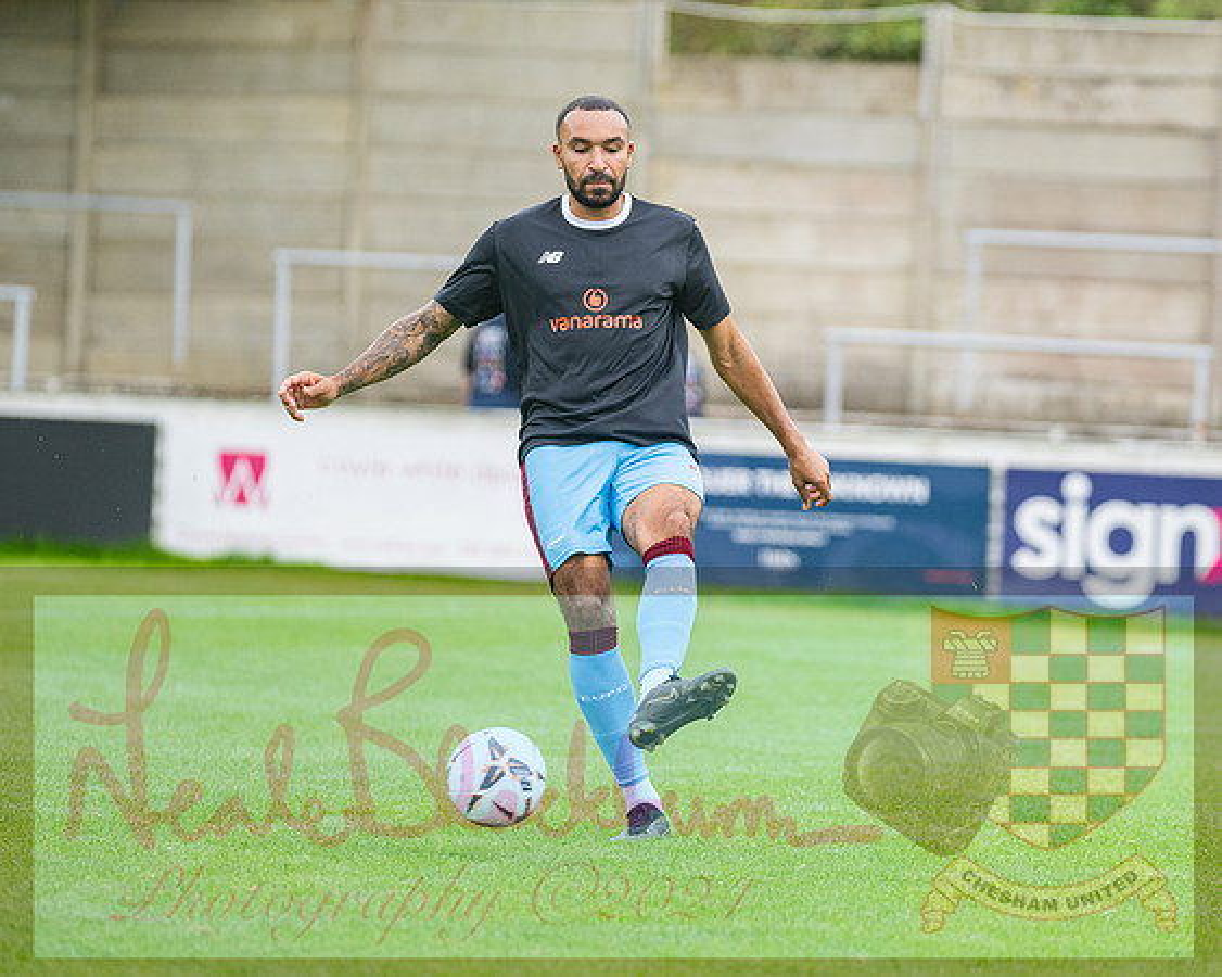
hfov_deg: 7.3
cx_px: 762
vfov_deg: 5.8
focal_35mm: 266
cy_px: 407
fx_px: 9632
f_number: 2.8
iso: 400
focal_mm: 195
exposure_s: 1/1250
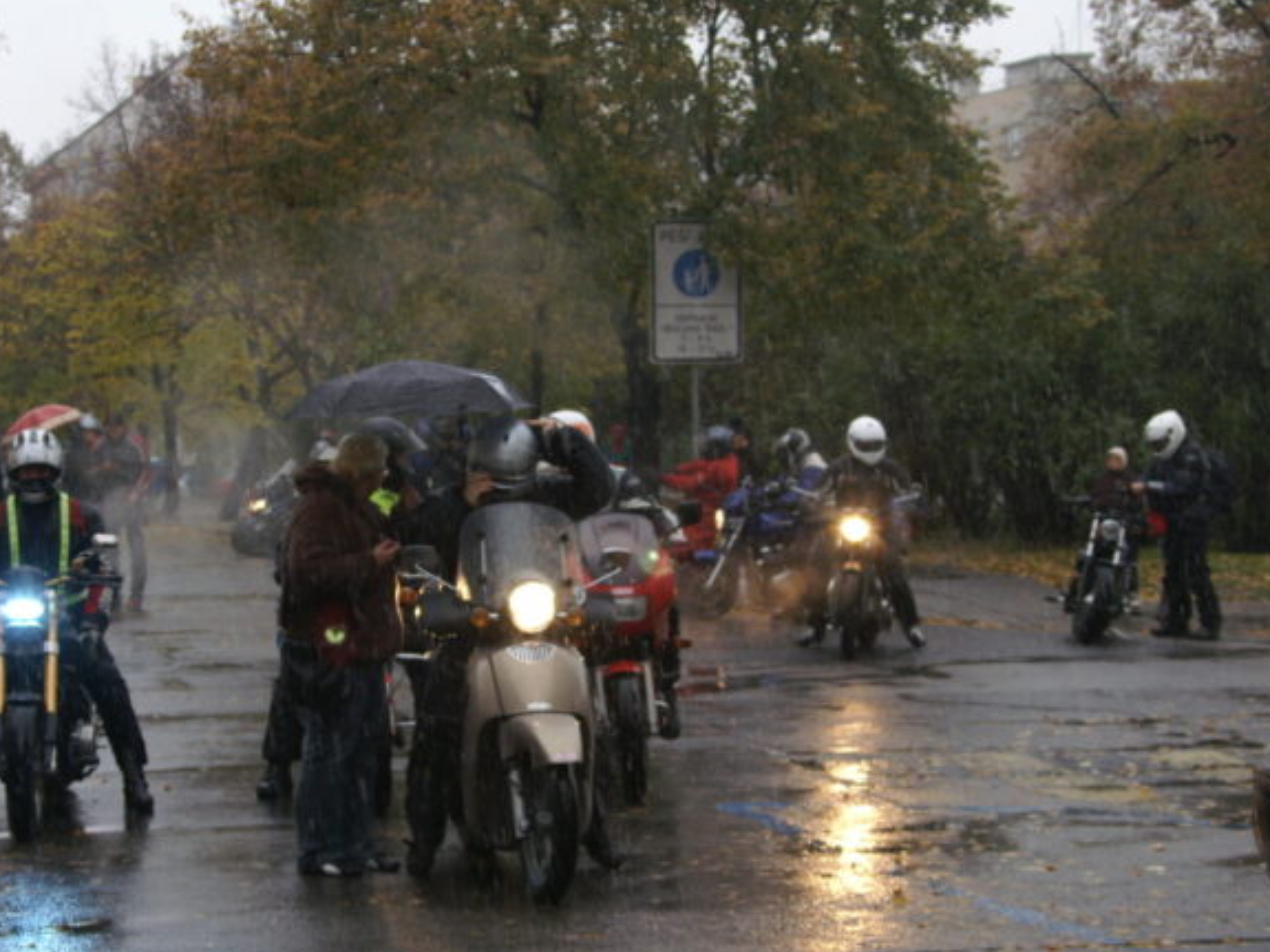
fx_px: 2824
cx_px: 574
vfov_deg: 19.1
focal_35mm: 77
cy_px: 540
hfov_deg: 25.3
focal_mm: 40
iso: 400
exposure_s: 1/100
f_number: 5.6
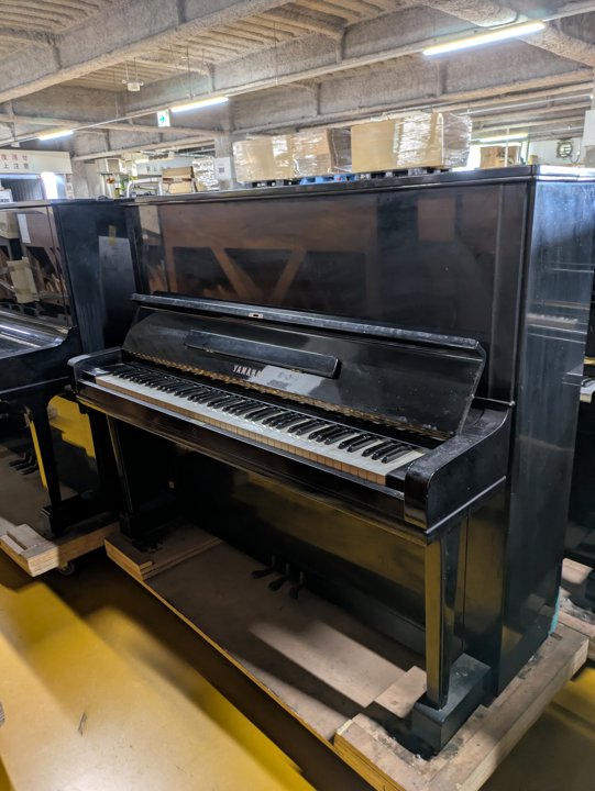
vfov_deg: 69.4
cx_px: 298
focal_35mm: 25
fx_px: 572
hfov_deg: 54.9
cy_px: 396
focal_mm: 5.43
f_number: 1.89
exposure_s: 1/25
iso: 118
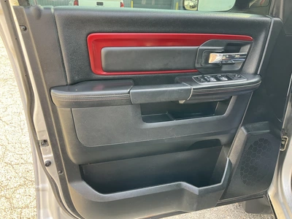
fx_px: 245
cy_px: 110
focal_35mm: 29
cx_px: 146
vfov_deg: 48.2
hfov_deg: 61.7
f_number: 1.8
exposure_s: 1/122
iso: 64
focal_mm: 3
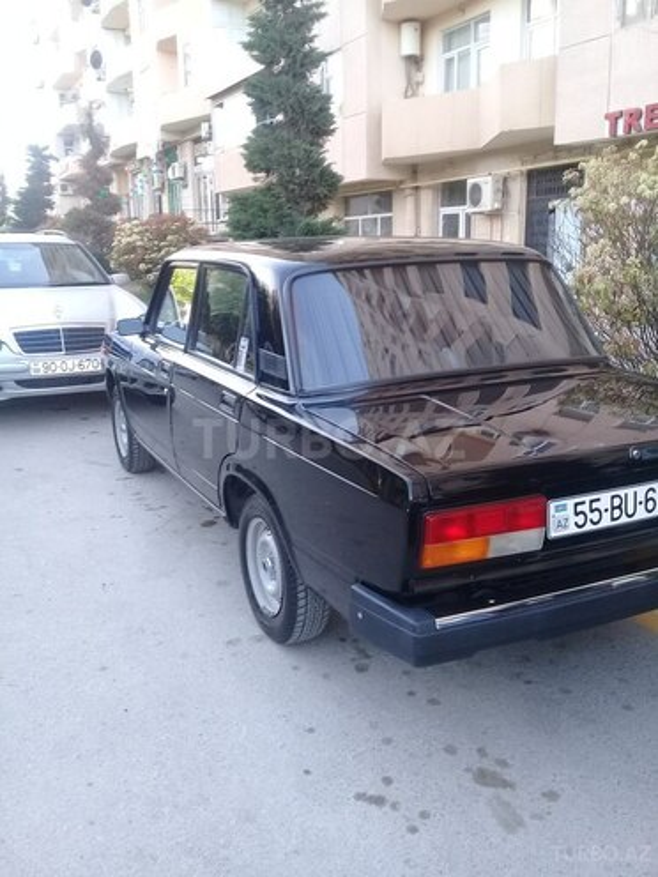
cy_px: 438
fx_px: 786
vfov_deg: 58.4
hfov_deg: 45.4
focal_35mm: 31
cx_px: 329
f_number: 2.2
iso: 64
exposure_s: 1/100
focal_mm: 3.3
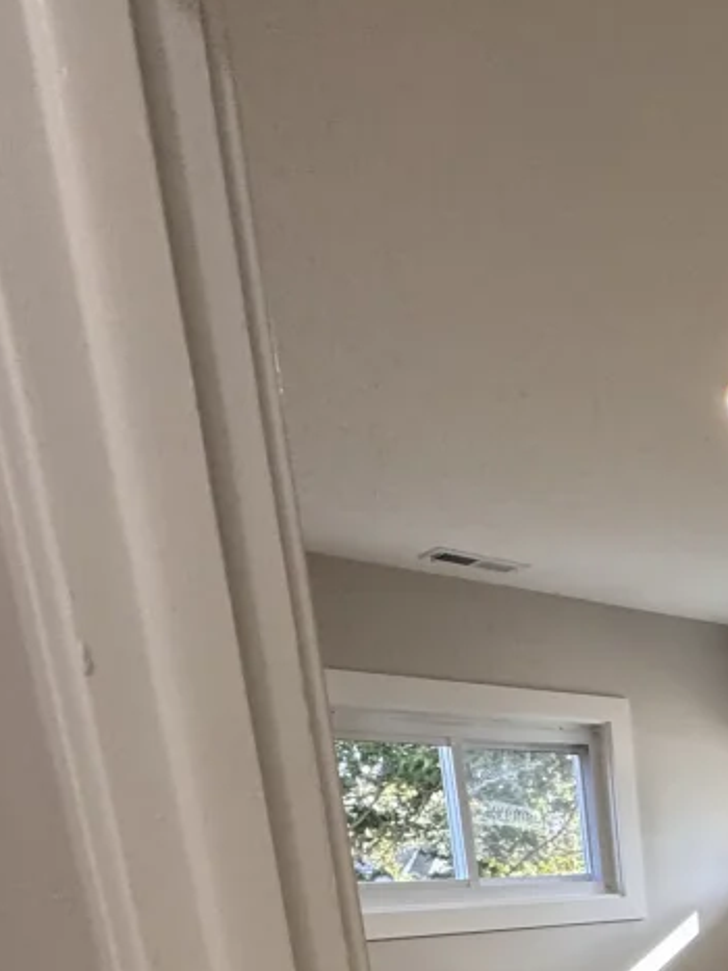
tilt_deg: -14.0
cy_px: 1123
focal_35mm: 36
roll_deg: -0.4
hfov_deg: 32.2
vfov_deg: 39.5
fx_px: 1010
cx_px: 892
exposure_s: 1/120
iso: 125
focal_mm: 2.22
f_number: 2.2
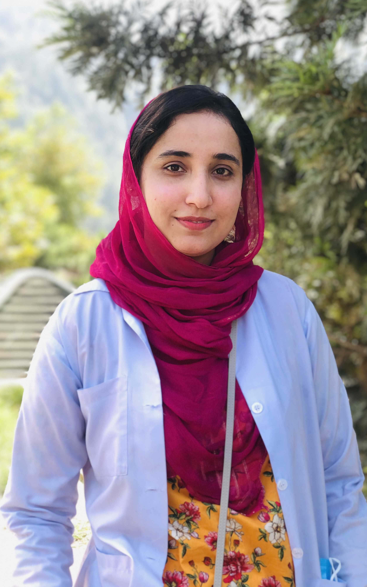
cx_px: 165
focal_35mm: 61
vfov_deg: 33.5
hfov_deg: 21.3
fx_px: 976
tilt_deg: -4.5
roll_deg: -0.5
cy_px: 293
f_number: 2.8
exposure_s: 1/120
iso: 32
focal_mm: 6.6
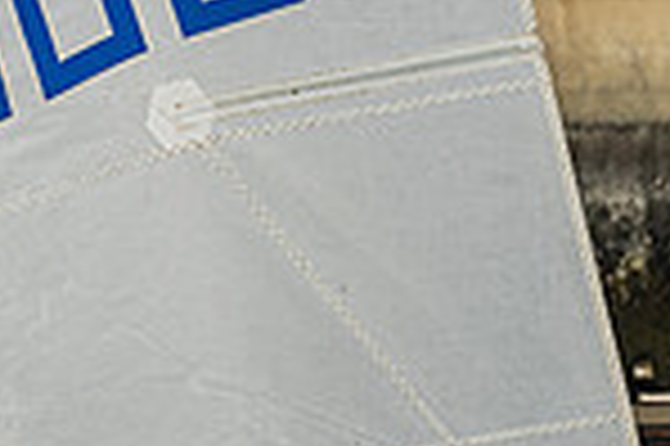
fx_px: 5856
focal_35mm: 315
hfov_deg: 6.5
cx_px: 57
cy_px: 866
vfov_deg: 4.3
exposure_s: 1/1600
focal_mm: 72
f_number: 6
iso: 200
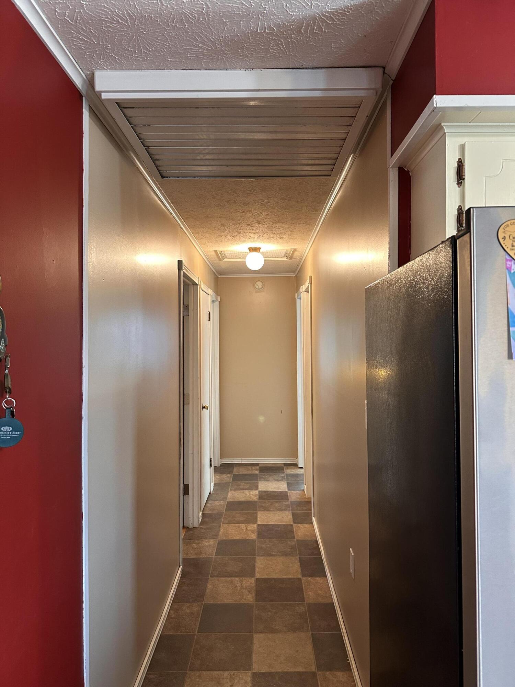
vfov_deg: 71.6
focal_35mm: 24
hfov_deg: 56.8
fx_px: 476
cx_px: 258
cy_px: 344
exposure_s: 1/60
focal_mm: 6.86
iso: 400
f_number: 1.78
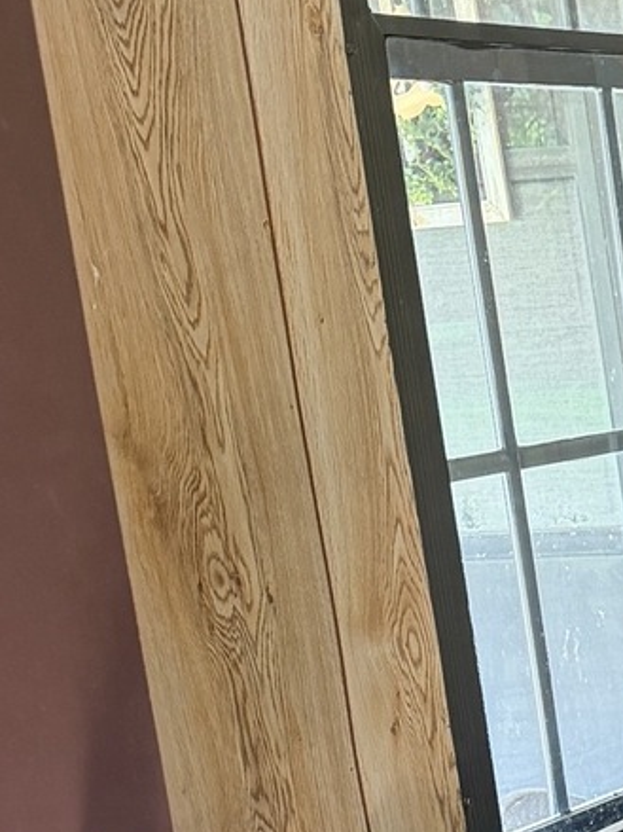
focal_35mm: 126
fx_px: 3025
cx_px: 1379
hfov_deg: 10.5
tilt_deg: -14.7
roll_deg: +4.2
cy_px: 948
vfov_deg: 15.2
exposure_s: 1/88
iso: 200
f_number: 1.78
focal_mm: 6.76
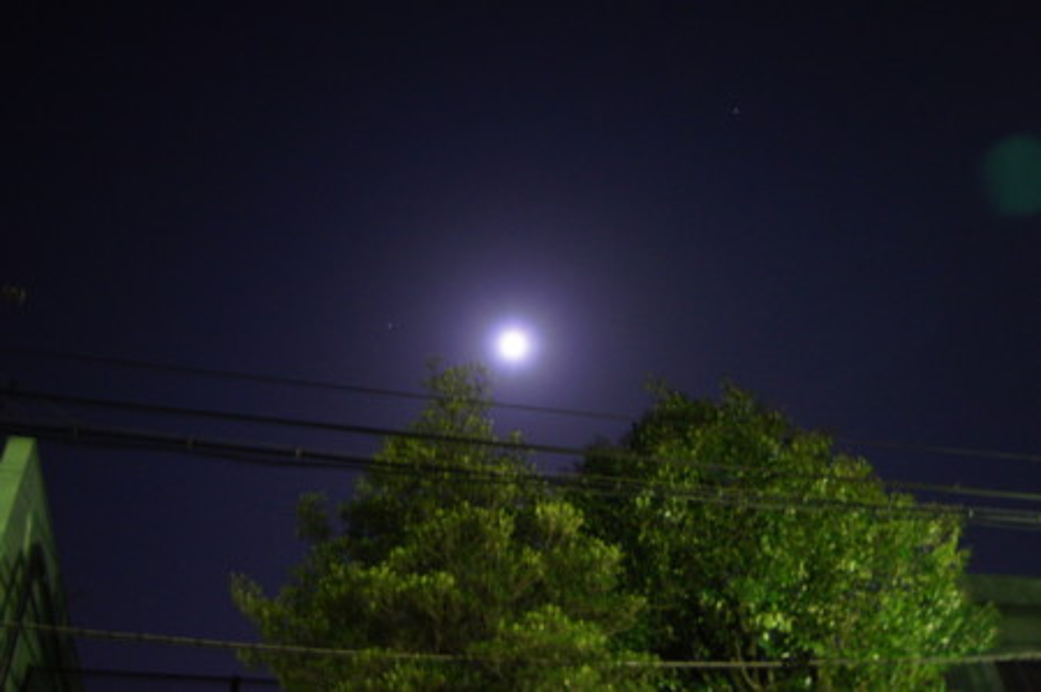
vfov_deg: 39.9
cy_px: 346
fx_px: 953
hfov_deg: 57.3
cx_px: 520
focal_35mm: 33
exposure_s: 1/2.5
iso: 1600
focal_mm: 22
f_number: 4
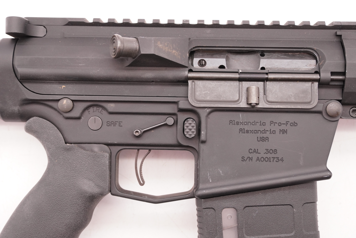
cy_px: 119
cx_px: 178
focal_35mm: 54
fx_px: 534
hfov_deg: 36.9
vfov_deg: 25.1
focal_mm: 36
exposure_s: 1/125
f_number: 5.6
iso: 1000
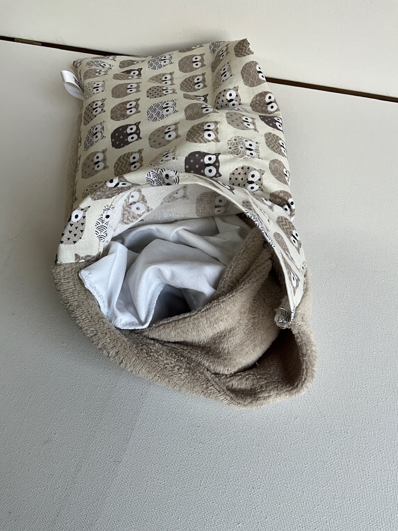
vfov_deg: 61.7
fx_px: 445
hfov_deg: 48.2
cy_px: 266
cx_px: 199
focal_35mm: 29
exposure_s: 1/122
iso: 20
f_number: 1.8
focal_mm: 3
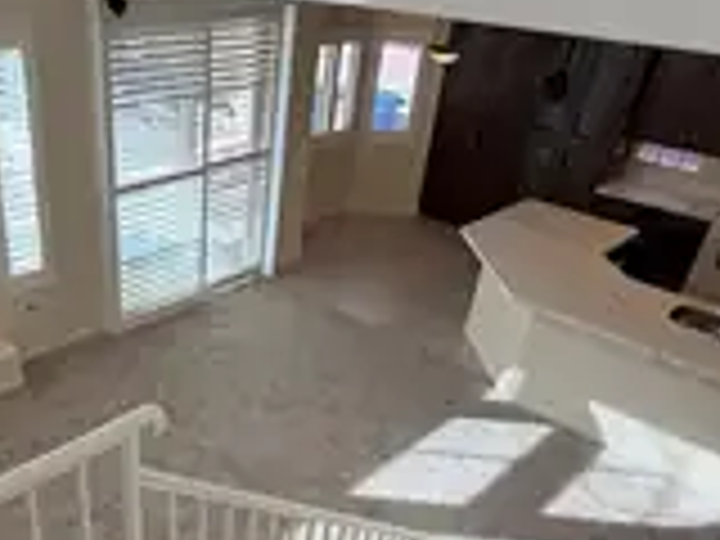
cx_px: 230
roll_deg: -2.2
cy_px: 410
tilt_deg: -35.2
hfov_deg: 51.5
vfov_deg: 39.5
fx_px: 728
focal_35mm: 35
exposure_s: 1/121
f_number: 2.2
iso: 64
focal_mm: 2.22
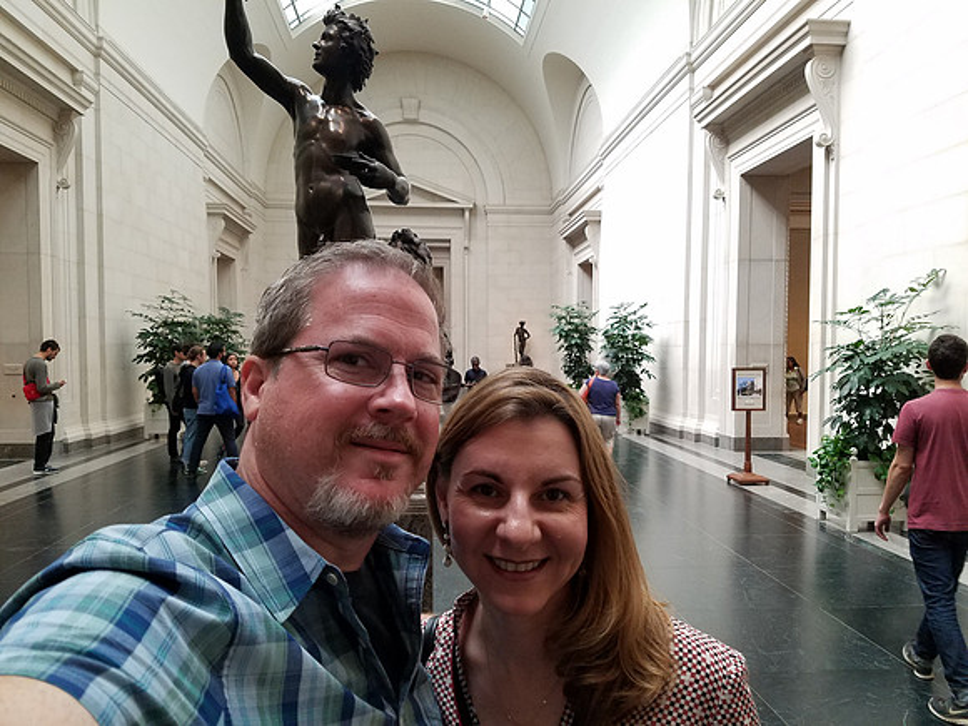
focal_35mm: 26
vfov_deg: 53.1
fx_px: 727
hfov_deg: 67.3
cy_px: 363
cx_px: 484
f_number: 1.7
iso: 200
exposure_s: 1/60
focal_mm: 4.2
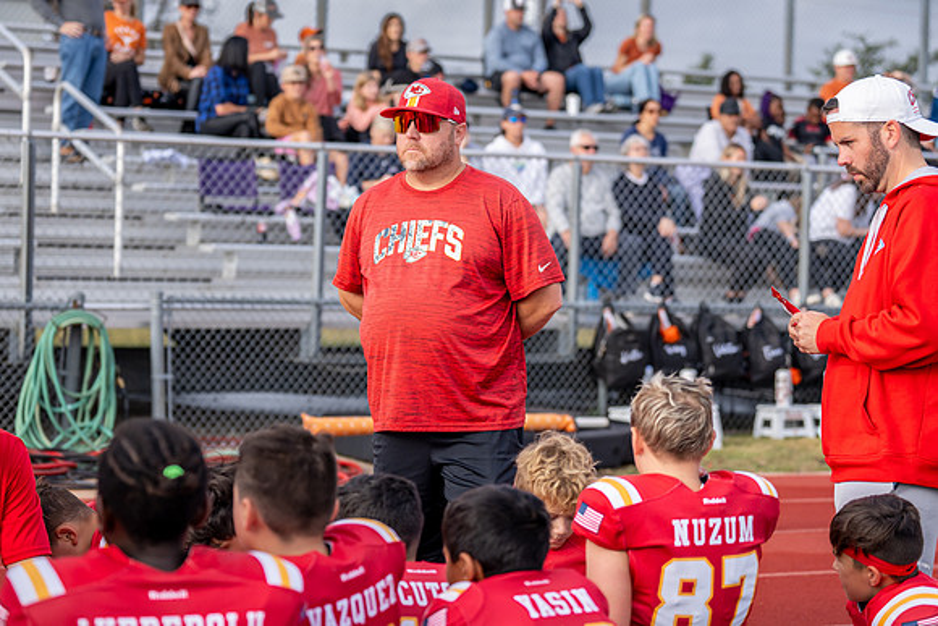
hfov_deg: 23.4
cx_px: 446
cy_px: 295
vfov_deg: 15.7
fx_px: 2267
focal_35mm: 87
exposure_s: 1/2000
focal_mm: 70
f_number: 2.8
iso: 250
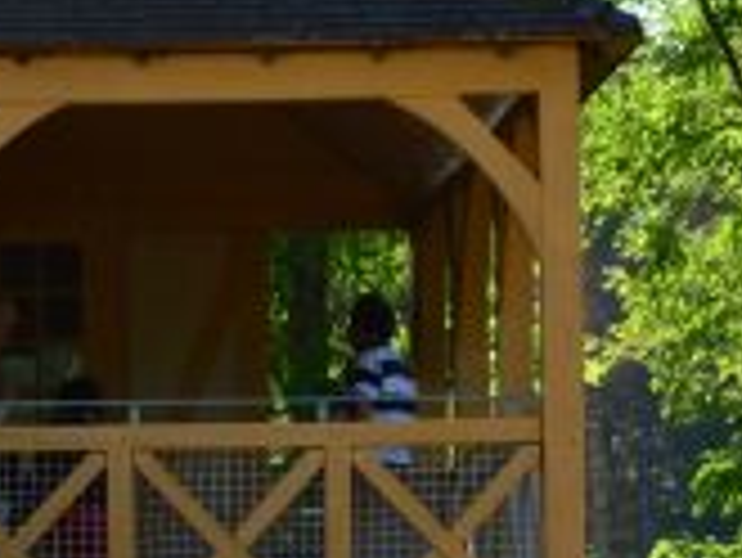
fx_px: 7894
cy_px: 135
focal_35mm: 368
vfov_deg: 4.0
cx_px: -576
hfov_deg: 5.3
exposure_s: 1/50
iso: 100
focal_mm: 66
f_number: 11
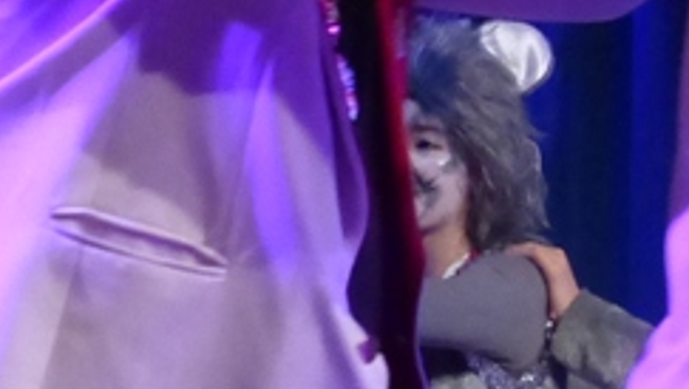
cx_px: 859
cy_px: -210
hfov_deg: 9.0
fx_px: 4332
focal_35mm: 237
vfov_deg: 5.1
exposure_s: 1/100
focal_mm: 7.8
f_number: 2.8
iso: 800
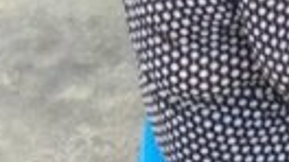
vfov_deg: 9.1
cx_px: 304
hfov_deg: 17.4
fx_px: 919
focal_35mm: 120
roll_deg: -0.2
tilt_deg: -13.2
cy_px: -222
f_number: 2.2
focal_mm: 4.15
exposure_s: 1/174
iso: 25
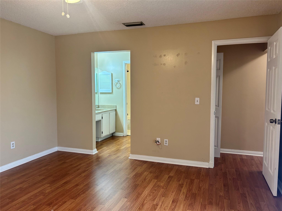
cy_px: 106
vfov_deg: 53.1
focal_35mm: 26
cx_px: 141
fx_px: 212
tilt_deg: -4.0
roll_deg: +0.8
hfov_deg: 67.3
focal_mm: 5.7
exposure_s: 1/60
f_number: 1.5
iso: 125
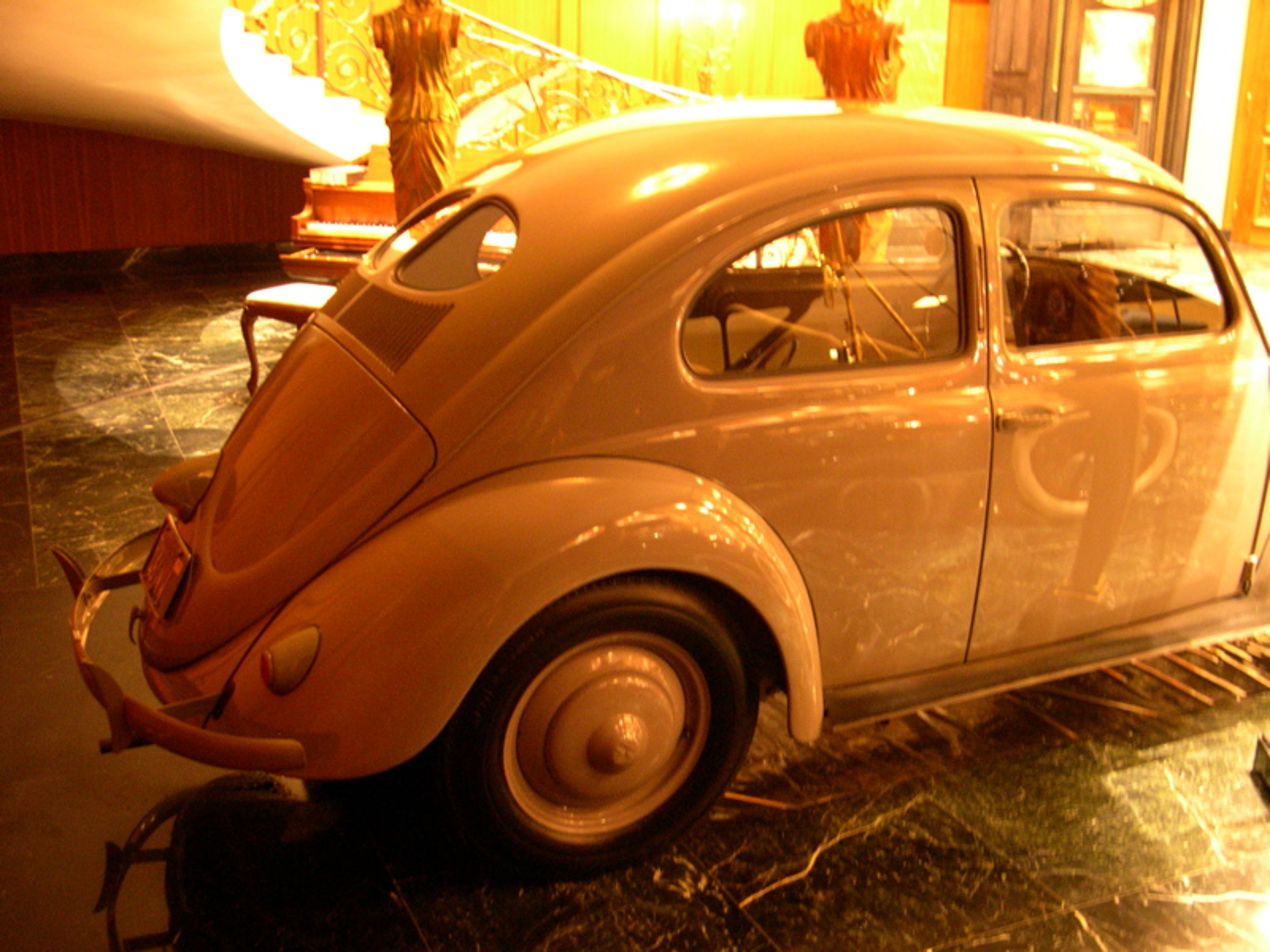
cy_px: 476
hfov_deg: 49.0
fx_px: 1394
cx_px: 635
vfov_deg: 37.7
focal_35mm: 38
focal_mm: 8
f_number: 2.8
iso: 400
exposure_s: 1
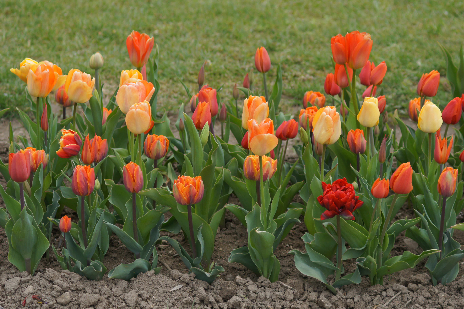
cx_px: 239
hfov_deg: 12.5
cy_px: 158
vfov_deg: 8.3
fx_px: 2119
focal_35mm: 165
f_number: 4.5
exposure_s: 1/320
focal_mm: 105
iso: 200
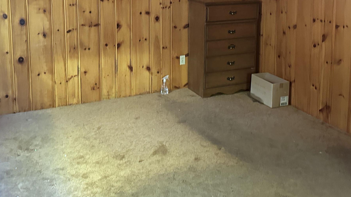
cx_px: 174
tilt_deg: -14.2
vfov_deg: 25.6
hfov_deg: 45.5
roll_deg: -1.8
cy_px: 14
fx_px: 419
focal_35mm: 45
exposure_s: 1/40
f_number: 1.78
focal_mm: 6.86
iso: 800
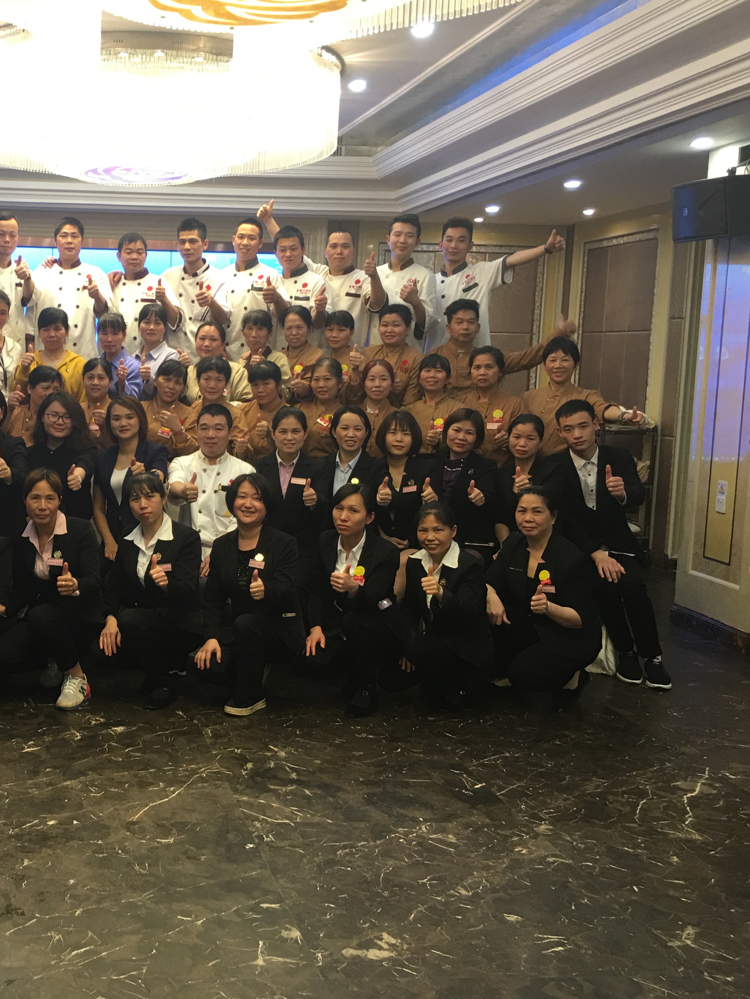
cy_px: 502
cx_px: 89
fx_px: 1126
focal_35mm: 39
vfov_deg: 47.9
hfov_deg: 34.9
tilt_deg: -5.2
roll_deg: -1.7
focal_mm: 4.15
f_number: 2.2
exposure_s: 1/17
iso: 32
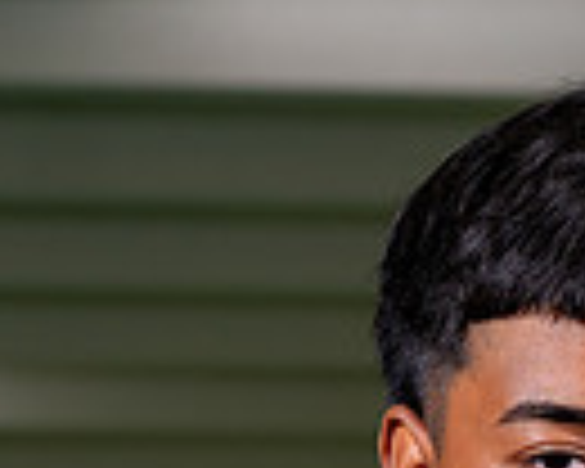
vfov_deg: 7.9
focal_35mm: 185
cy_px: 1008
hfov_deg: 10.4
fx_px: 3203
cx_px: 580
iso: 1000
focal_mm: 57
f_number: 5.6
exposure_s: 1/250
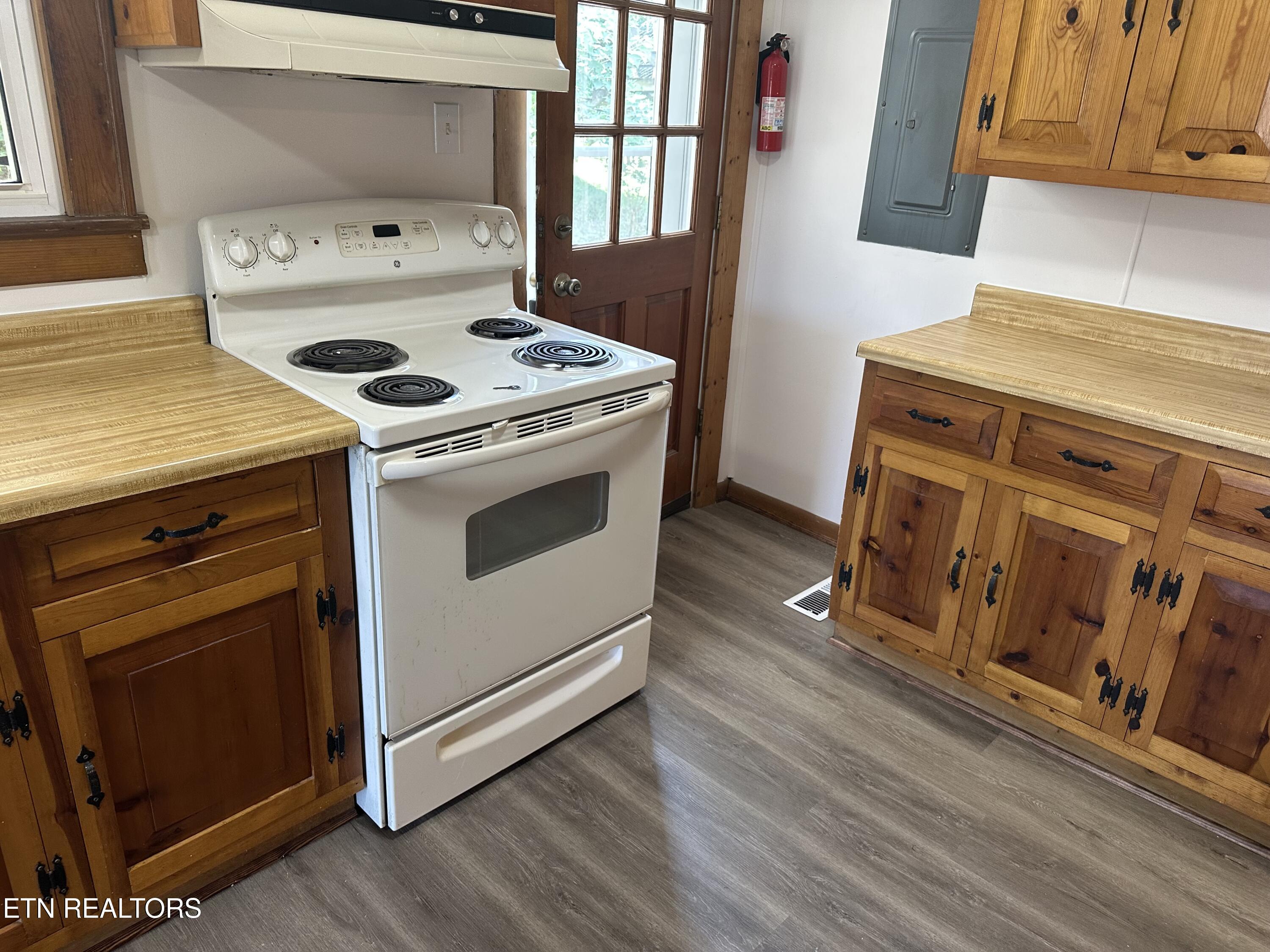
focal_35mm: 24
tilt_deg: -22.1
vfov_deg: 56.8
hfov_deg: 71.6
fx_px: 881
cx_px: 635
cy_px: 476
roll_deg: -2.6
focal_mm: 6.86
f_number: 1.78
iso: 160
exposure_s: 1/60
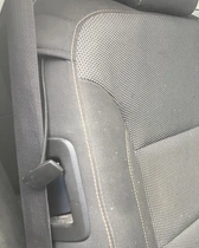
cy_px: 172
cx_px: 211
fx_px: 398
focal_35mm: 54
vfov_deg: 34.3
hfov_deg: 26.2
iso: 64
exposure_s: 1/112
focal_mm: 3
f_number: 1.8
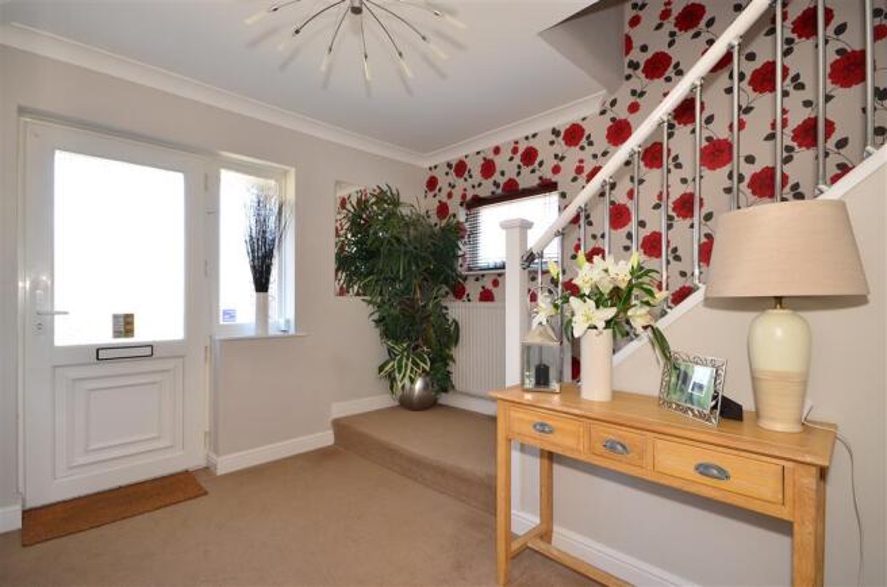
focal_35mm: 17
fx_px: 424
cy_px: 294
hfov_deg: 92.6
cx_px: 444
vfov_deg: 69.4
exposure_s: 1/15
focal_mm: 11.5
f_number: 9
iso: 250
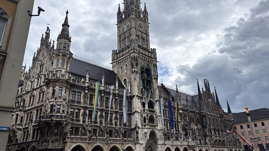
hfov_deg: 66.1
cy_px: 73
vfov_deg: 40.2
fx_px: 207
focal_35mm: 29
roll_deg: +2.4
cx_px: 135
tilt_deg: +23.5
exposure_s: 1/5952
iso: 50
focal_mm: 5.96
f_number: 1.6
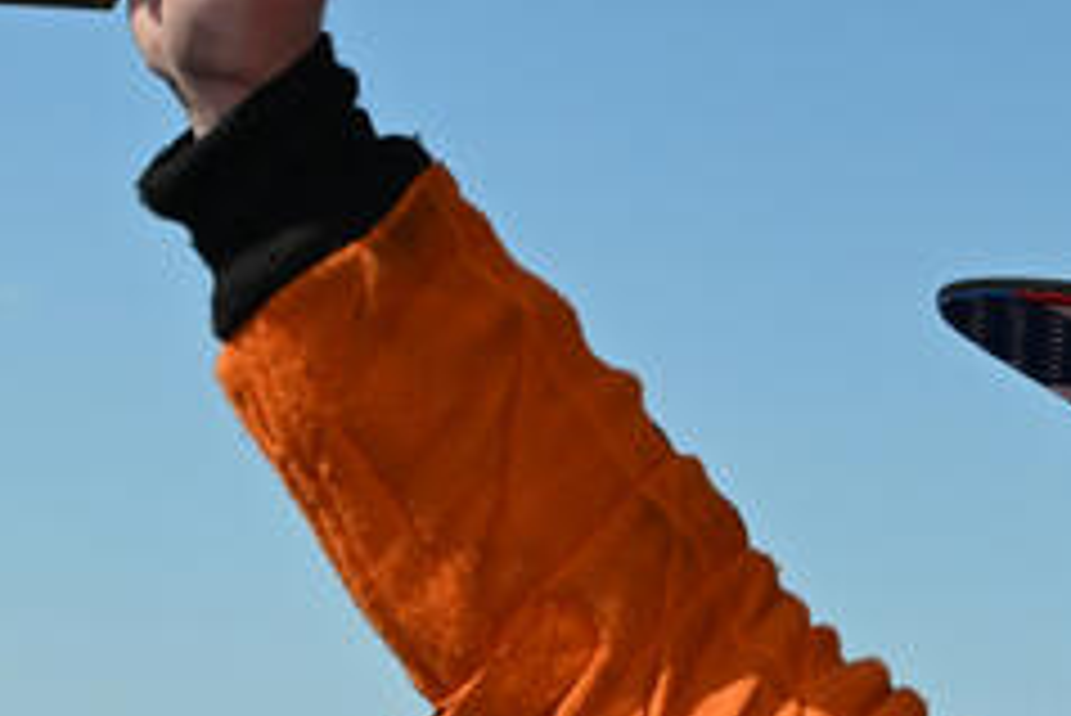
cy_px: 977
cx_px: 1386
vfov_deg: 7.9
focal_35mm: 172
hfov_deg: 11.6
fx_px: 5120
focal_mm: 32
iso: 200
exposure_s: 1/1250
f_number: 5.6
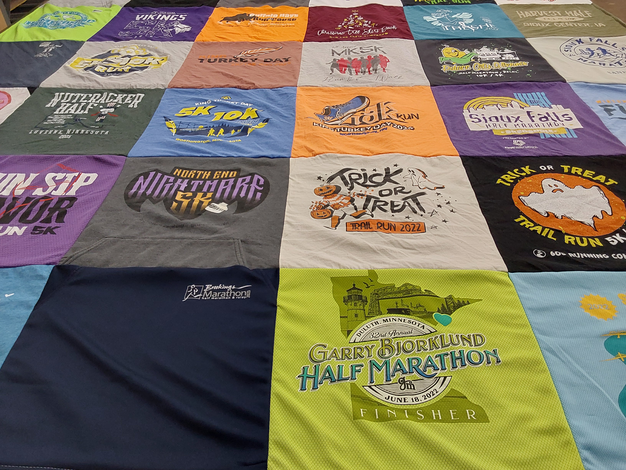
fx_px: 506
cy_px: 235
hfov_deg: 63.4
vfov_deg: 49.7
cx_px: 313
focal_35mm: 28
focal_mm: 2.91
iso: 80
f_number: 1.9
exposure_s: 1/60
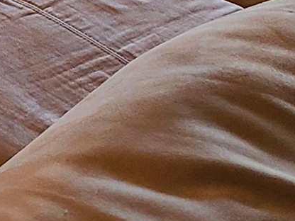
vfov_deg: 7.1
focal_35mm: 192
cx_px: -440
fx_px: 1636
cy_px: -372
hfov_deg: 9.1
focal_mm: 5.4
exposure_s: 1/60
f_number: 1.8
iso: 125
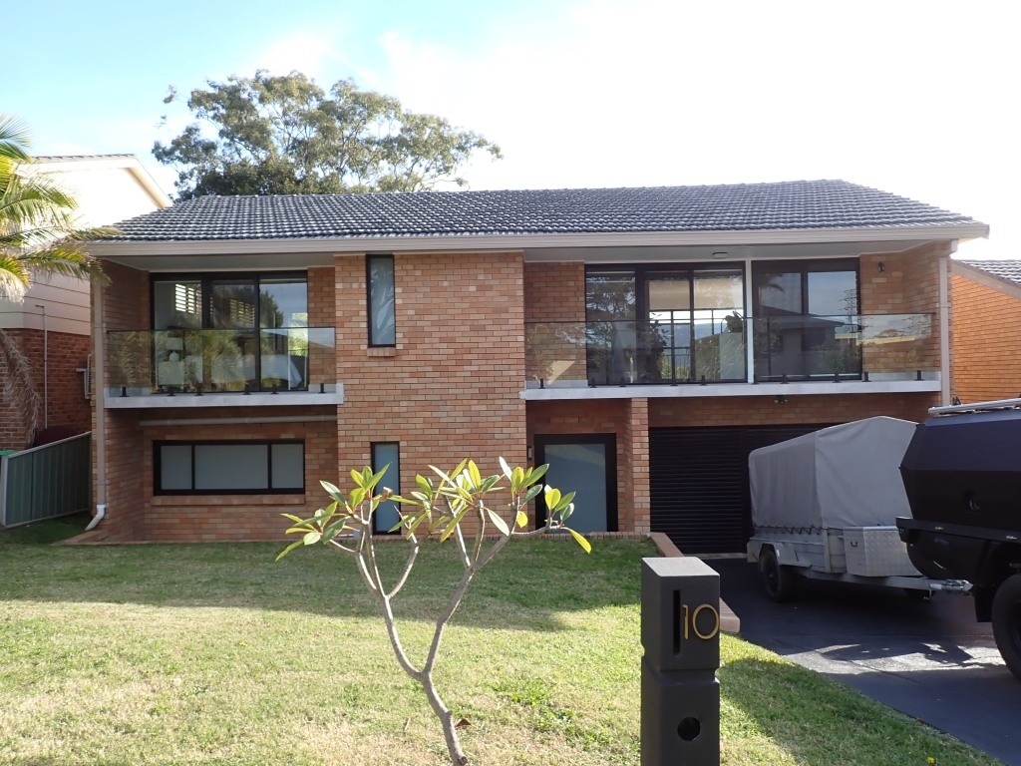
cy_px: 383
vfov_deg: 54.9
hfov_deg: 69.4
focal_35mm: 25
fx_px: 737
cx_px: 510
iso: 100
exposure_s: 1/320
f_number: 2.8
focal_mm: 4.5
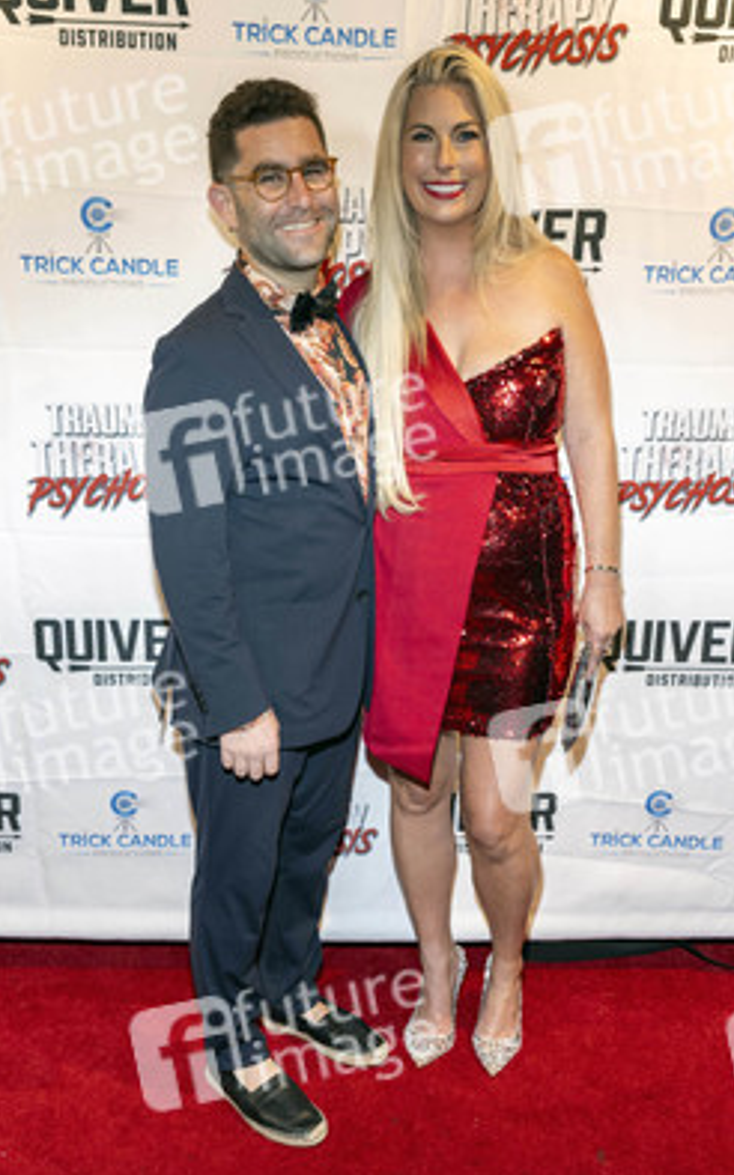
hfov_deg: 40.0
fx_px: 1009
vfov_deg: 60.4
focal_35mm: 32
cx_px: 370
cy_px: 593
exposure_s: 1/200
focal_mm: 30.5
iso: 800
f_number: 5.6
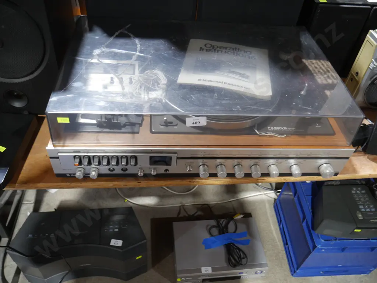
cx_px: 188
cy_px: 142
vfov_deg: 46.8
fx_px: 327
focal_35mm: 30
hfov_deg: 60.0
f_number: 3.6
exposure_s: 1/60
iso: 1250
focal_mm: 15
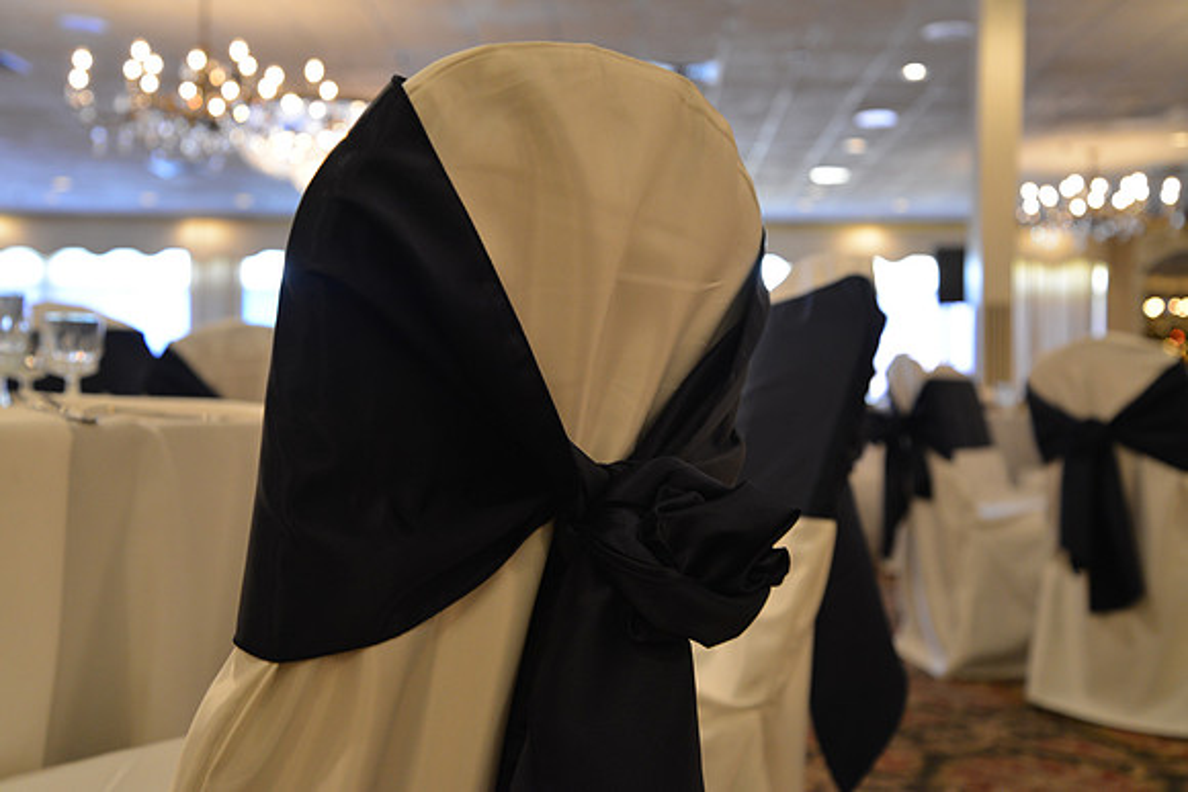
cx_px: 594
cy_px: 396
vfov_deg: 29.3
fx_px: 1518
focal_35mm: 46
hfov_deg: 42.7
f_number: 4.5
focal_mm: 46
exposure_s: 1/20
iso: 1250
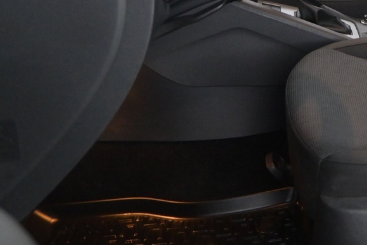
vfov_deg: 19.2
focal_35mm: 67
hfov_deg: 25.9
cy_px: -48
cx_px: 473
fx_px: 683
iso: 2500
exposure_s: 1/40
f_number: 3.5
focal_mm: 16
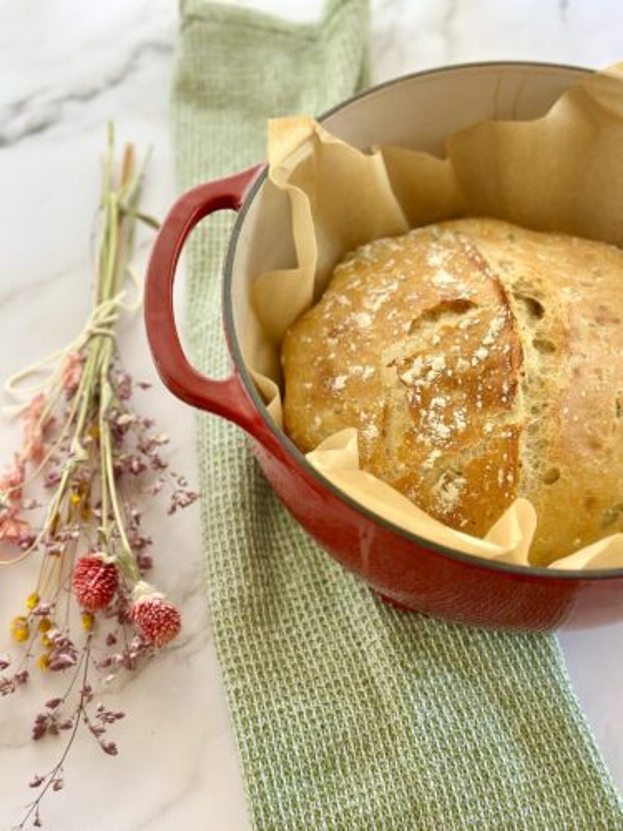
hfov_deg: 30.3
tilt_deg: -61.1
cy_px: 416
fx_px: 1152
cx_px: 312
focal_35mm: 48
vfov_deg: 39.7
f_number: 1.78
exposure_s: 1/108
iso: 125
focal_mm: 6.86
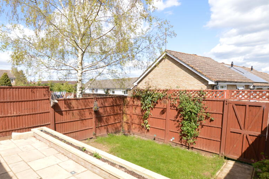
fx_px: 149
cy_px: 102
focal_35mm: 20
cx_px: 98
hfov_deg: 82.2
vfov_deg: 61.6
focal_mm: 10
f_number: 7.1
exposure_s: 1/200
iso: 200
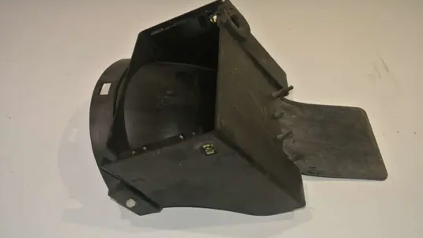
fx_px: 426
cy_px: 130
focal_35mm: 38
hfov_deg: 52.8
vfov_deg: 31.2
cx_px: 212
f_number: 4
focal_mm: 13.6
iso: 200
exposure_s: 1/60
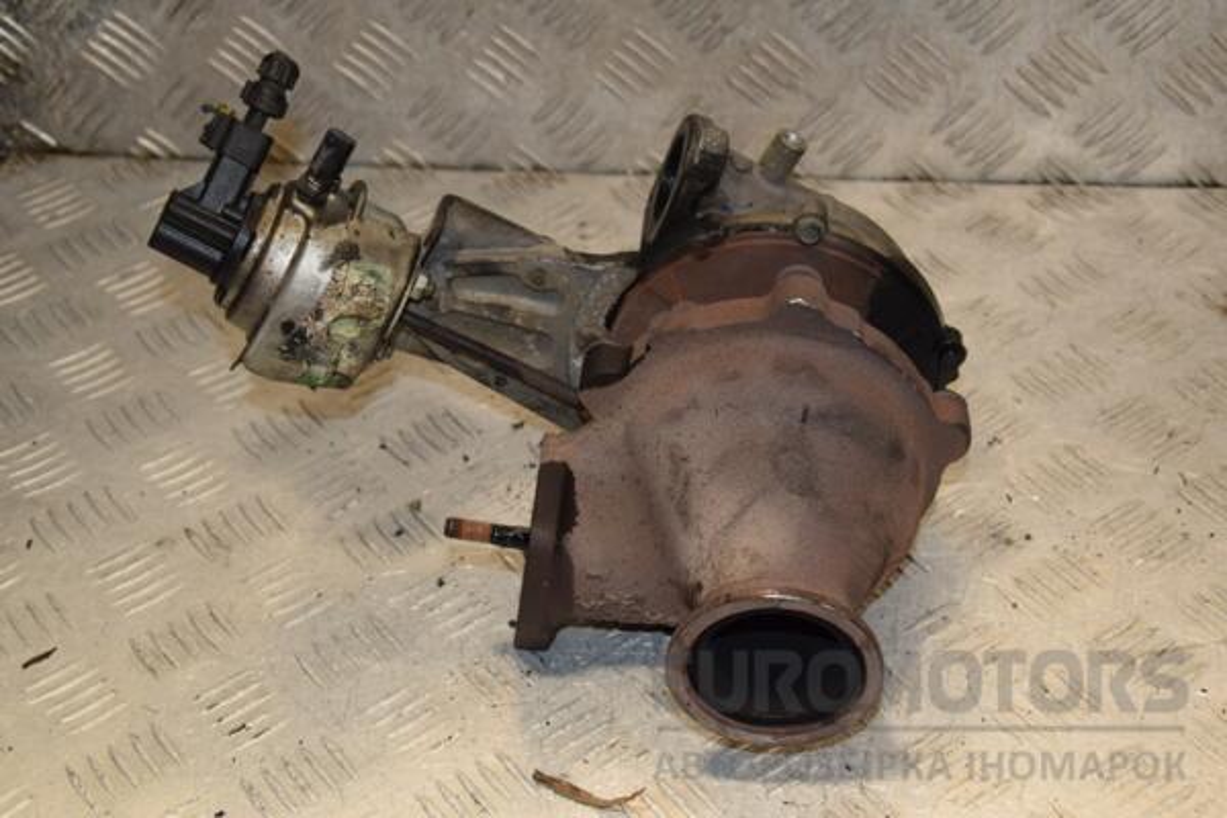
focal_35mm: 72
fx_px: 2454
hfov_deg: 28.1
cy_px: 409
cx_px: 614
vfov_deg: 18.9
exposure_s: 1/200
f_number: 6.3
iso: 800
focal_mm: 48
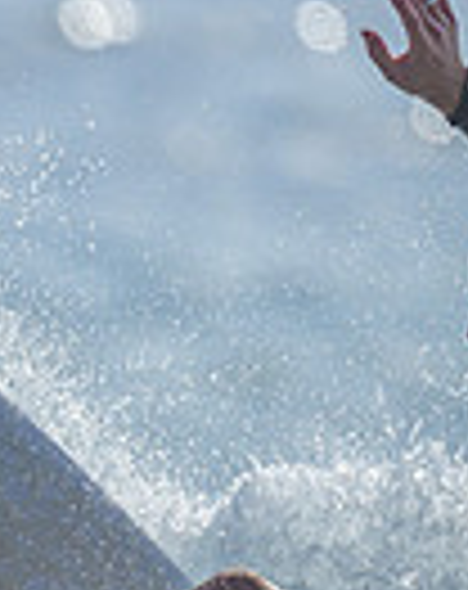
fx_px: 58030
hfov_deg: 0.5
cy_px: 867
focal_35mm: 3336
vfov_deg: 0.6
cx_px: -220
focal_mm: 800
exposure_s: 1/2000
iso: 140
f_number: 6.3
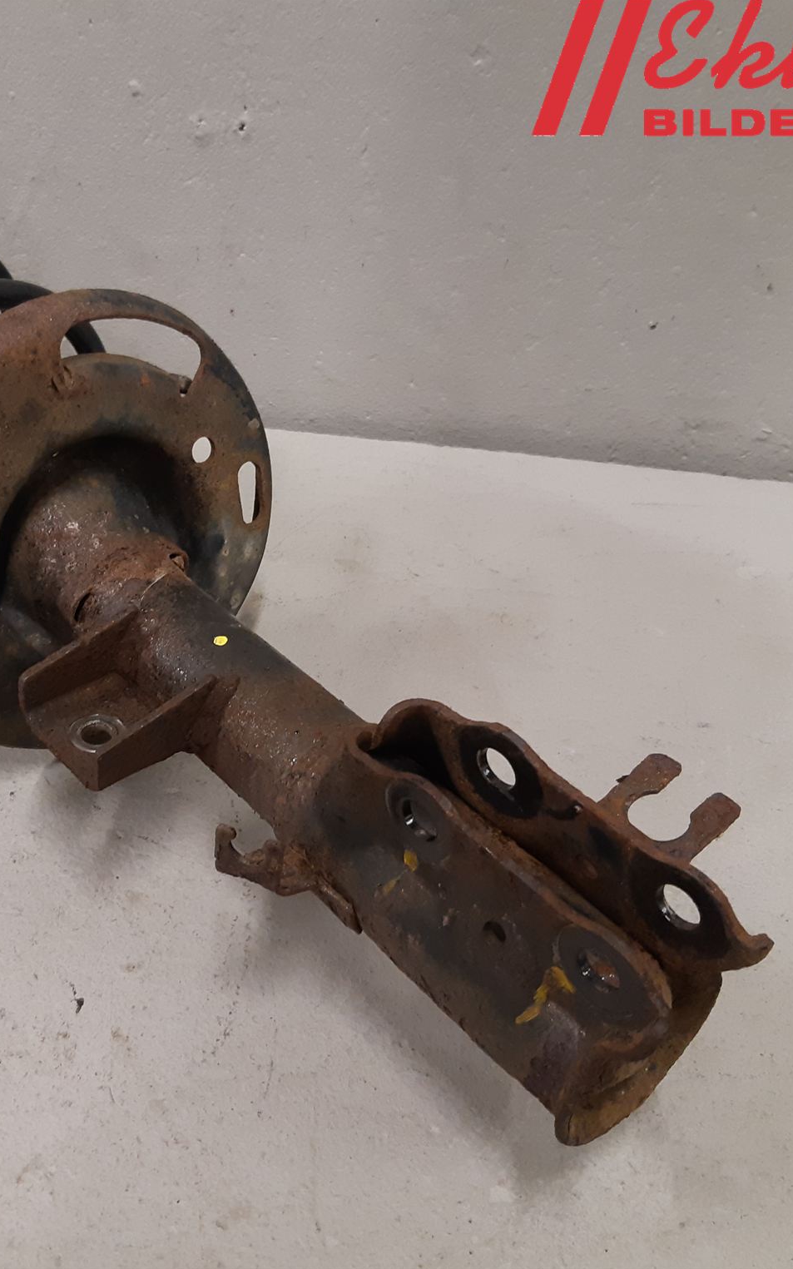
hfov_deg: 33.7
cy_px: 634
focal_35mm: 37
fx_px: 1280
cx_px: 191
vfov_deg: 52.8
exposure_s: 1/50
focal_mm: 3.93
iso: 160
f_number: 1.7
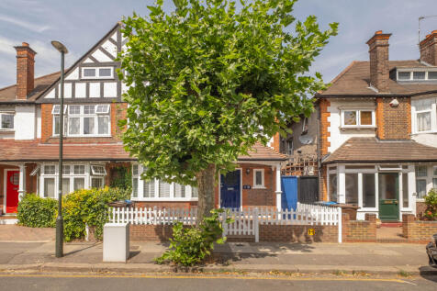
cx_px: 218
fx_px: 182
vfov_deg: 77.3
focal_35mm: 15
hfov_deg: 100.4
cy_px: 146
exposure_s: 1/400
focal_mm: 10
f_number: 5.6
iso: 250
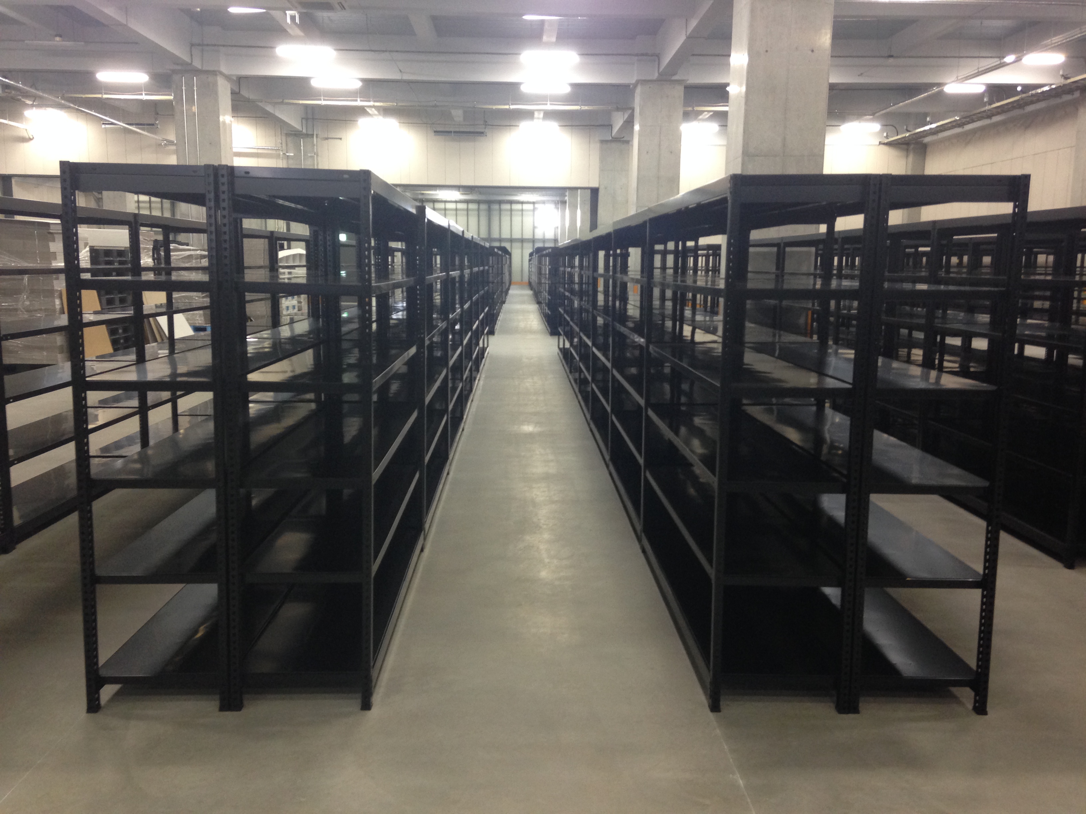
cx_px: 543
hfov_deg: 55.4
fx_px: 1035
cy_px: 407
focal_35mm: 33
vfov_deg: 42.9
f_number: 2.4
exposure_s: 1/20
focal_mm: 4.12
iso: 125
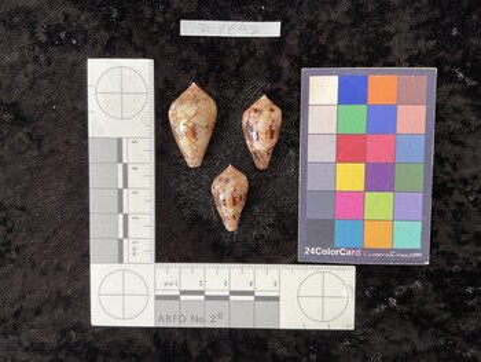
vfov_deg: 48.3
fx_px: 403
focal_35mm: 29
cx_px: 240
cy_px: 181
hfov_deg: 61.6
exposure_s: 1/100
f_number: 1.8
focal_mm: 3
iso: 40
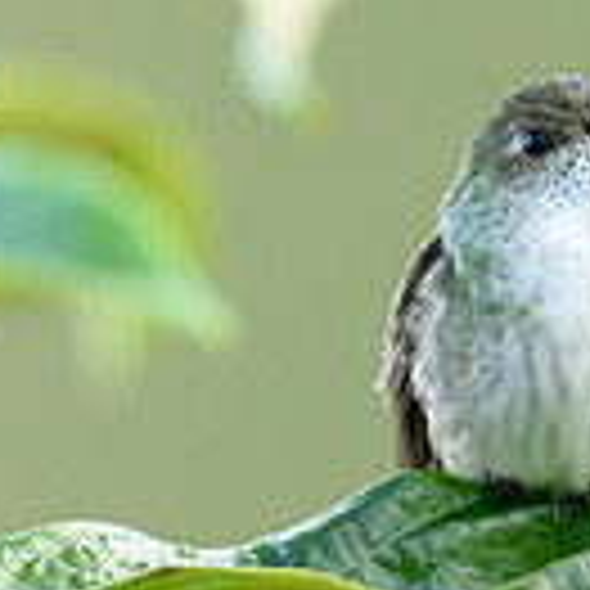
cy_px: 295
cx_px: 739
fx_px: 58409
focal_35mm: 3029
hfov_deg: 0.6
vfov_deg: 0.6
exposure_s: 1/800
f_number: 5.6
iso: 3200
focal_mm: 560
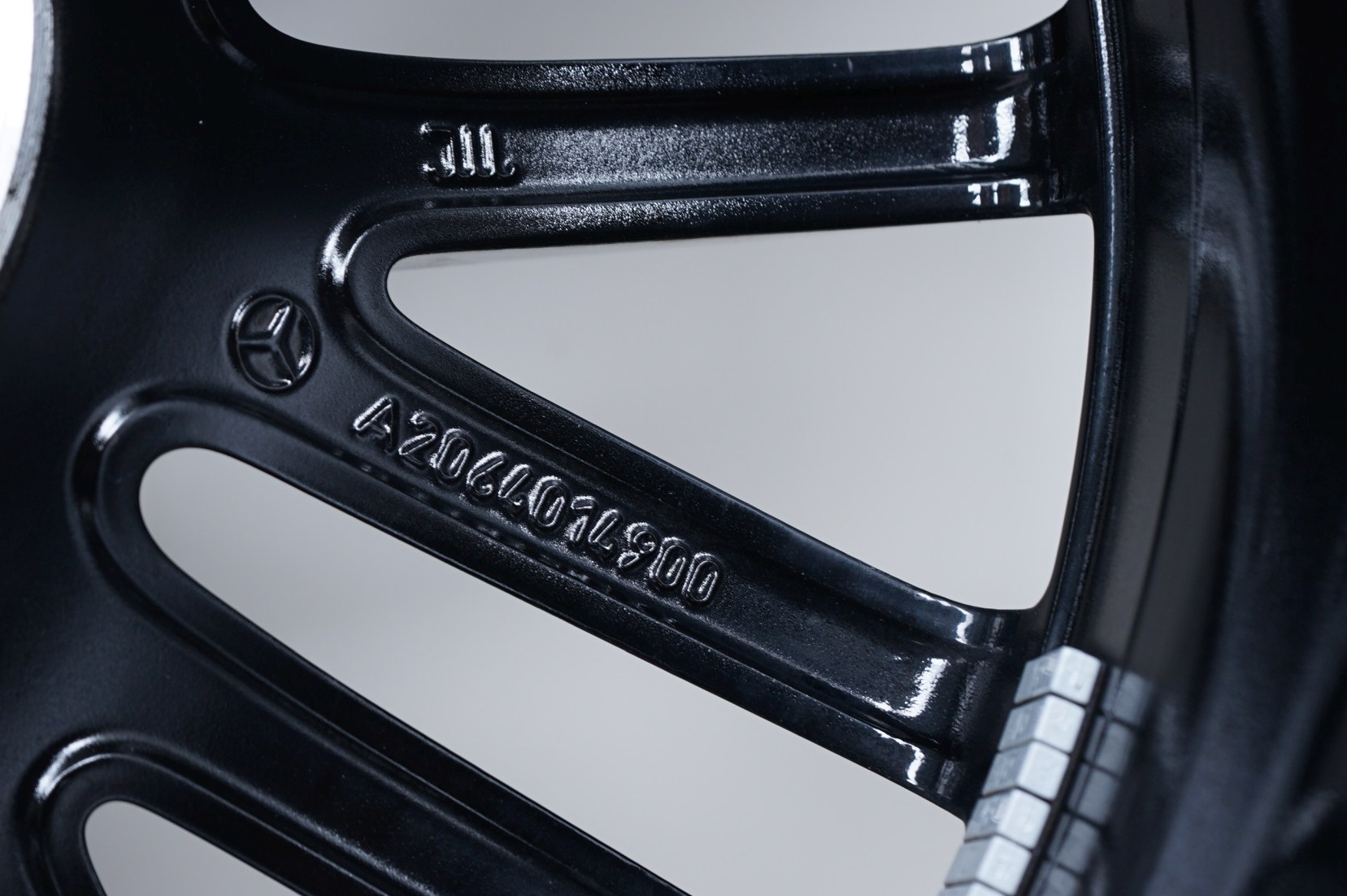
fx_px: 2729
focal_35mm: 73
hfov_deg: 27.7
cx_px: 570
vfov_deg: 18.6
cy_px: 391
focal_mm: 63
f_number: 7.1
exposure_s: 1/100
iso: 250
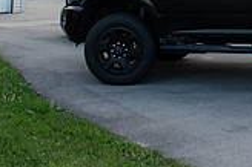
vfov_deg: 14.3
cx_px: 200
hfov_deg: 23.6
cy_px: -125
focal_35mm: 85
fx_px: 594
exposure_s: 1/160
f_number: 8
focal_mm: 24
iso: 100
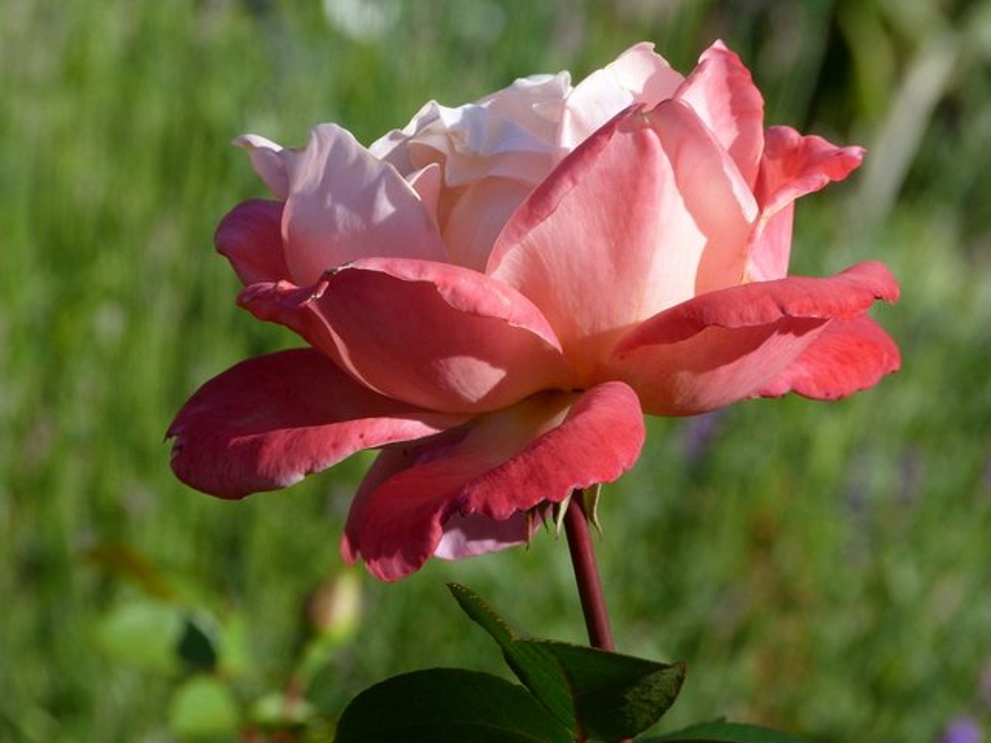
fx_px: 8703
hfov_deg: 6.5
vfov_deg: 4.9
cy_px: 372
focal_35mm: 304
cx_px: 496
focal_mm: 54.7
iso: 80
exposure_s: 1/250
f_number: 5.6
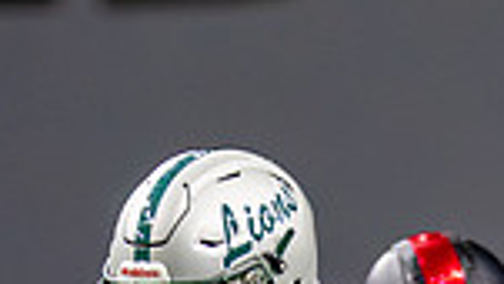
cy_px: 743
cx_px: 327
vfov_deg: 0.8
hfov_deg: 1.4
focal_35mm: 1545
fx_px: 20651
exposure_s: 1/1600
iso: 3200
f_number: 2.8
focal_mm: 200
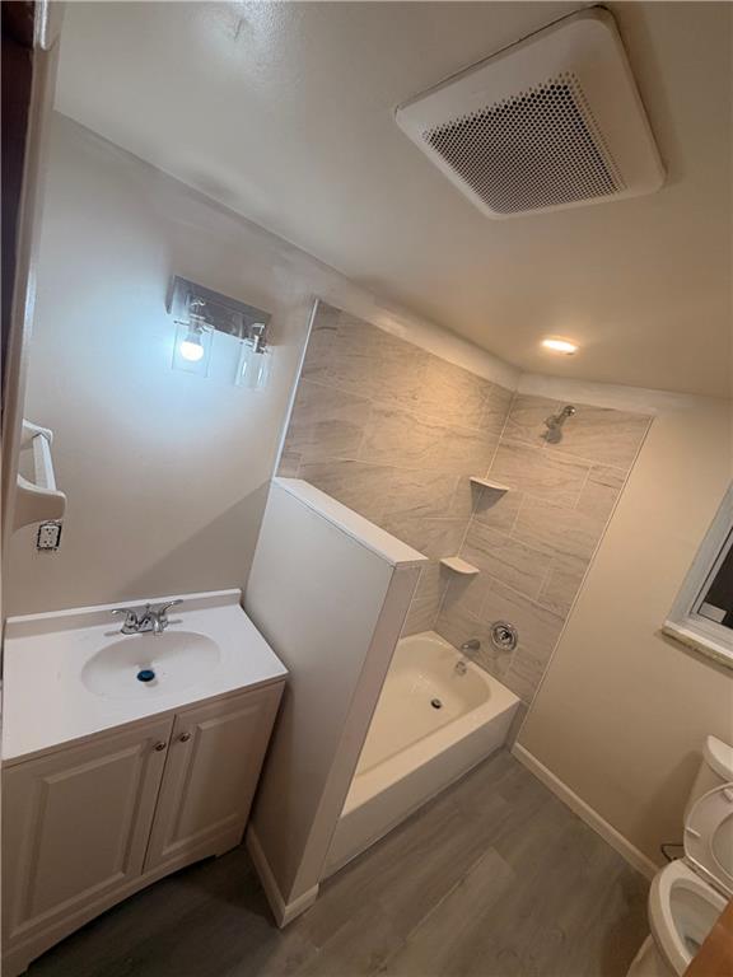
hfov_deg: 85.7
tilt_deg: -10.8
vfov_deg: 102.1
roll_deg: -15.8
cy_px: 488
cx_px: 366
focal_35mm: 14
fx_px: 395
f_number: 2.2
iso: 160
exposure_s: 1/120
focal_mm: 2.22
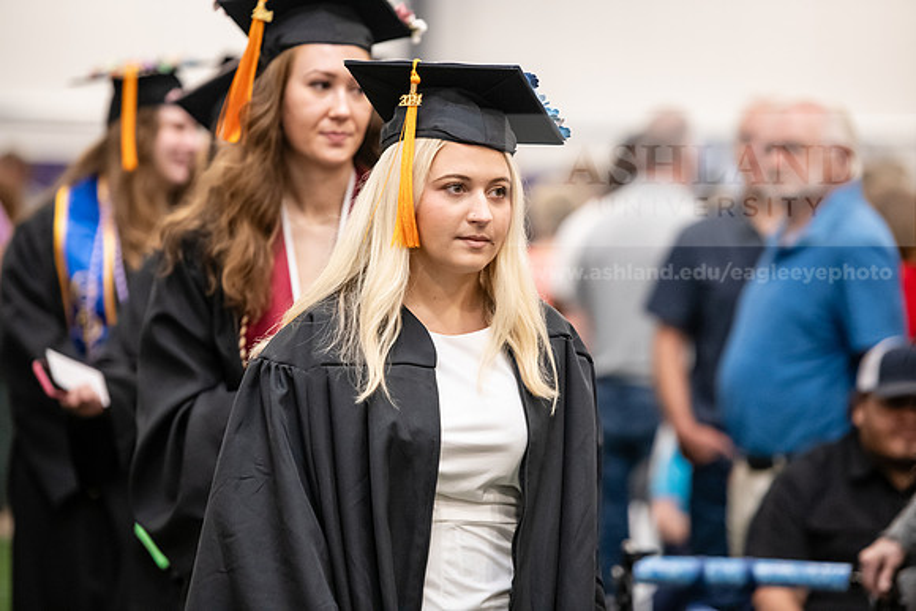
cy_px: 306
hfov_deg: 11.7
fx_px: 4454
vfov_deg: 7.9
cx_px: 458
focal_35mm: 175
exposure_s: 1/200
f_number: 3.2
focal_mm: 175
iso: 3200
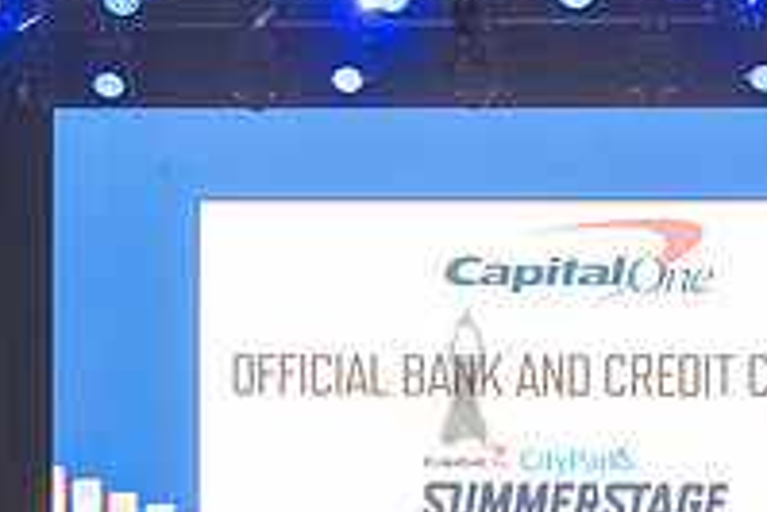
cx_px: 463
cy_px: 375
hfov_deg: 8.8
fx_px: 4968
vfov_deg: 5.9
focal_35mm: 233
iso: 1000
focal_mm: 80
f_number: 4.5
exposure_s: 1/320
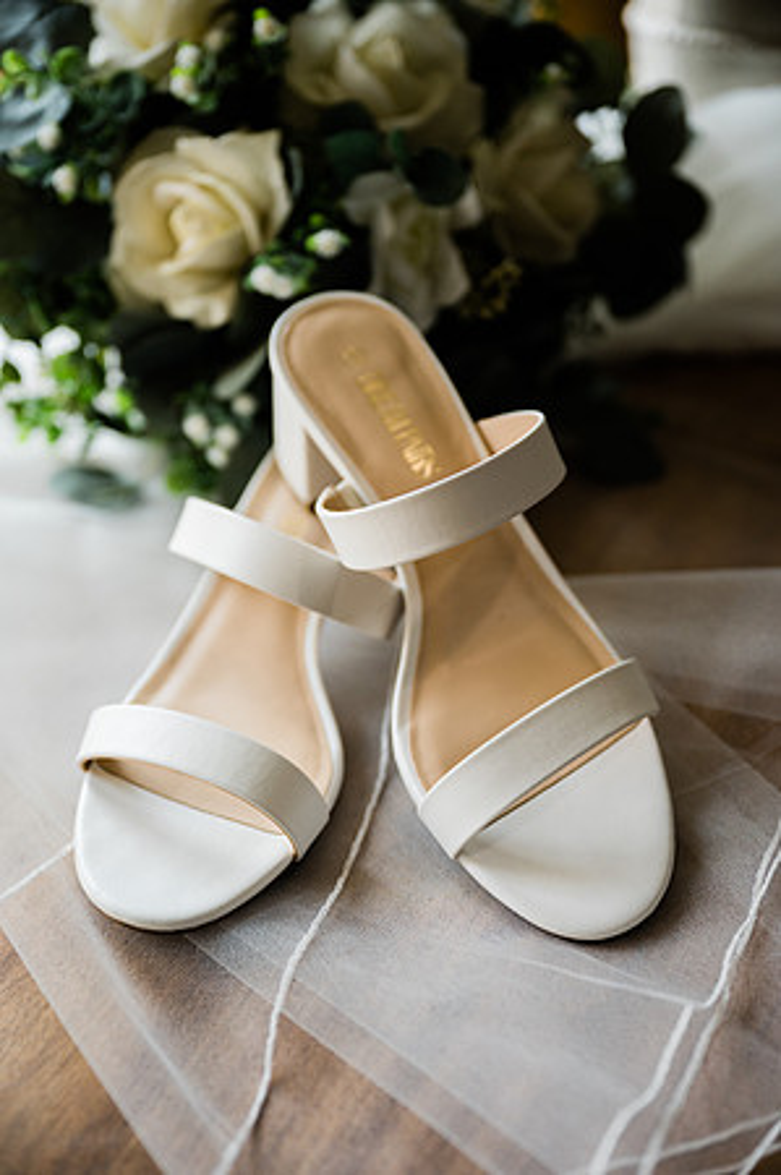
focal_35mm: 43
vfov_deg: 45.5
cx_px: 390
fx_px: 1402
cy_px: 588
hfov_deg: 31.1
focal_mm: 43
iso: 250
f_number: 2.8
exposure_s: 1/500
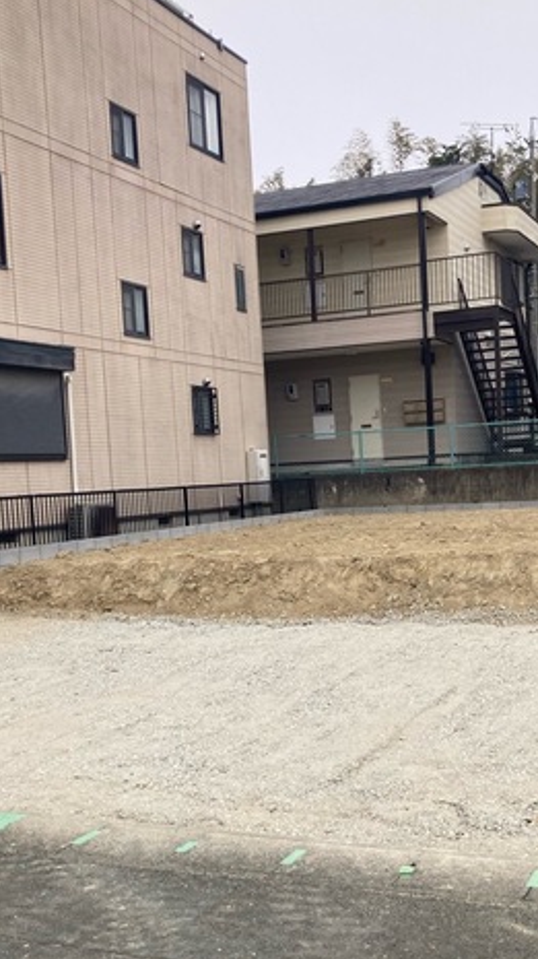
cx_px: 361
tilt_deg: -3.4
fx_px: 1067
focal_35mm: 42
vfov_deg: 48.2
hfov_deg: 28.1
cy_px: 559
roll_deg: +3.4
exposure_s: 1/490
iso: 20
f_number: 1.8
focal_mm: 3.99
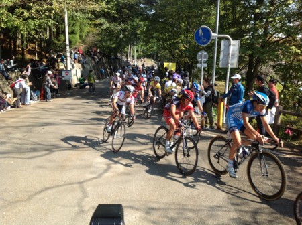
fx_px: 305
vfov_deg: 40.6
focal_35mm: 35
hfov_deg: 52.7
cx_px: 151
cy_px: 112
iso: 50
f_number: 2.4
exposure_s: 1/540
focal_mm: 4.28
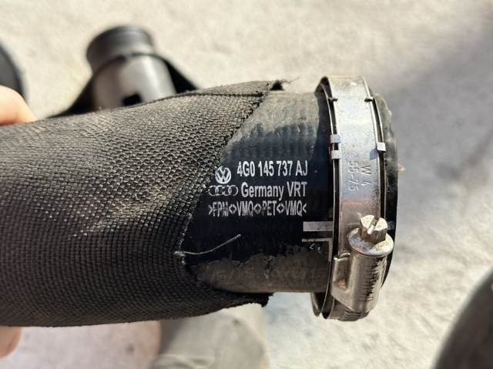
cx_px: 246
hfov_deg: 39.7
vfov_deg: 30.2
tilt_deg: -60.6
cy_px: 184
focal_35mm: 48
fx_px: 683
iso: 64
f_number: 1.78
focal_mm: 6.86
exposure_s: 1/1565
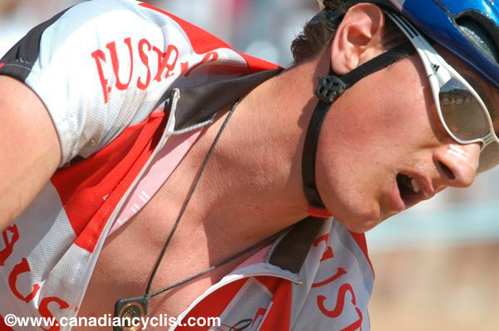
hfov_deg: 6.9
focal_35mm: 300
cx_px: 250
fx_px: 4152
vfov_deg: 4.6
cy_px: 166
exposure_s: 1/1600
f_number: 4
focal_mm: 200
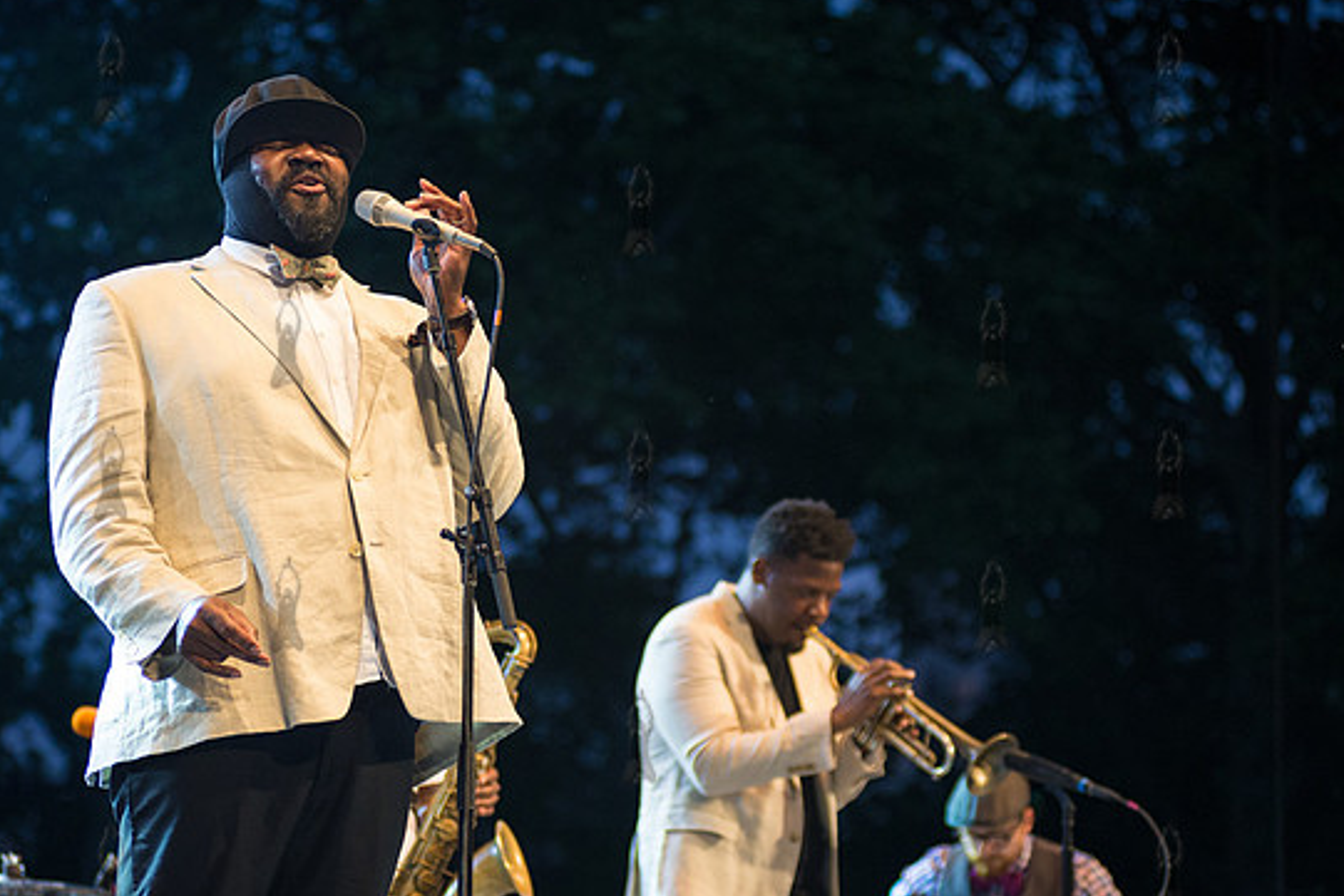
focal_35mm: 100
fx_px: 3734
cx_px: 519
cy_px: 503
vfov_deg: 13.7
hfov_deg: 20.4
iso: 1600
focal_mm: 80
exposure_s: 1/500
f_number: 3.2
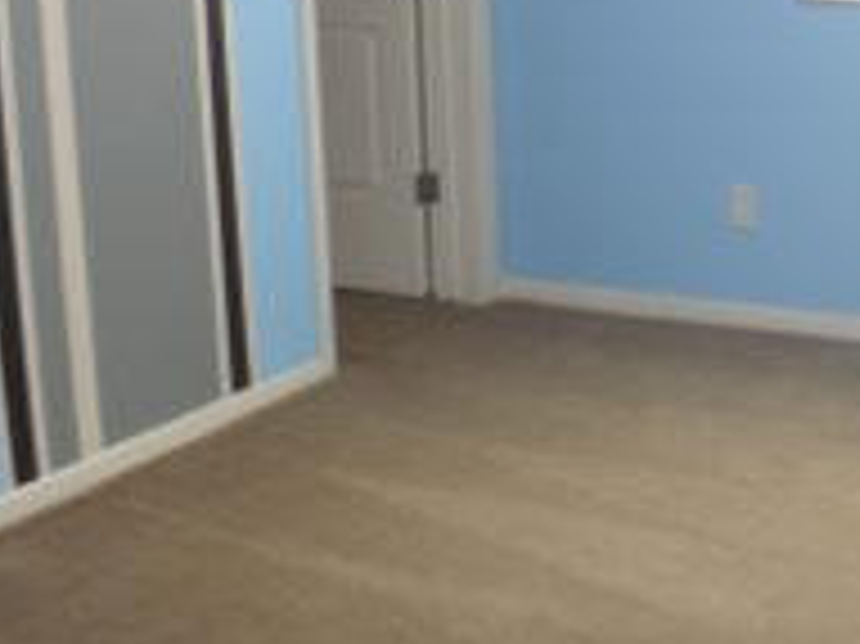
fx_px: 2210
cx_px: 675
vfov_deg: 16.5
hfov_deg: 21.8
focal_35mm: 89
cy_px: 221
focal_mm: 6.3
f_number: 2.9
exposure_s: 1/60
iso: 200
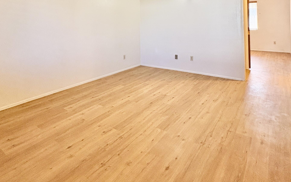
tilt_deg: +1.3
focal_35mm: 23
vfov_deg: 48.1
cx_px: 137
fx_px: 182
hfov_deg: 77.1
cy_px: 22
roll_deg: +1.4
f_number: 2.2
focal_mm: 2.22
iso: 320
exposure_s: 1/60
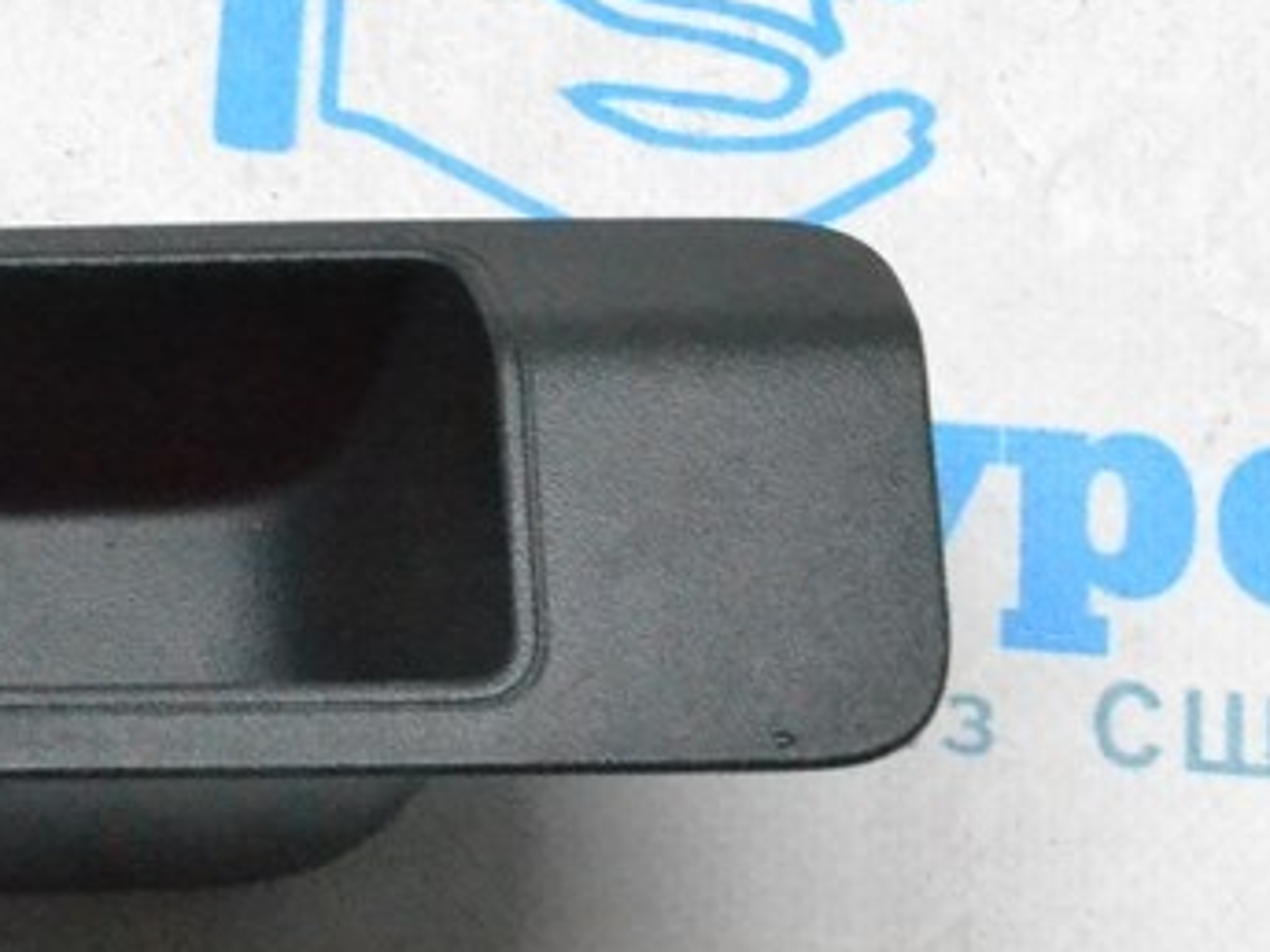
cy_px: 533
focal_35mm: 150
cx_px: -255
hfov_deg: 12.8
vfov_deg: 9.9
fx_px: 5519
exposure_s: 1/160
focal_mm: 35
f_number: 11
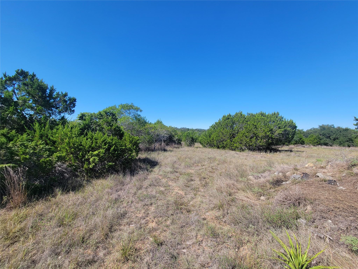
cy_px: 134
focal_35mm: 13
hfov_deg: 106.2
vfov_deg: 89.9
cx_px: 179
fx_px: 134
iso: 50
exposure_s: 1/1192
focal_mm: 2.2
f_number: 2.2
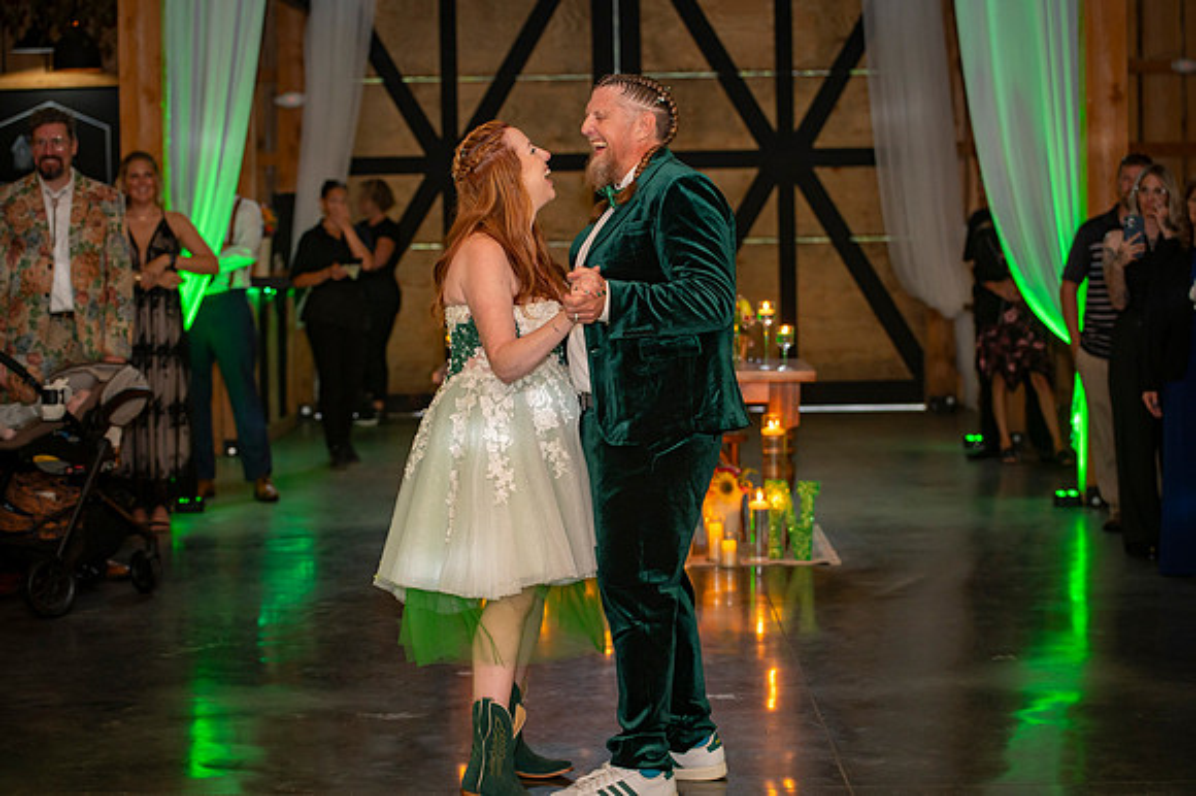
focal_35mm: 74
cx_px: 598
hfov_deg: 27.4
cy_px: 398
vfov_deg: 18.4
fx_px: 2456
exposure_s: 1/100
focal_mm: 70
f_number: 3.2
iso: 800
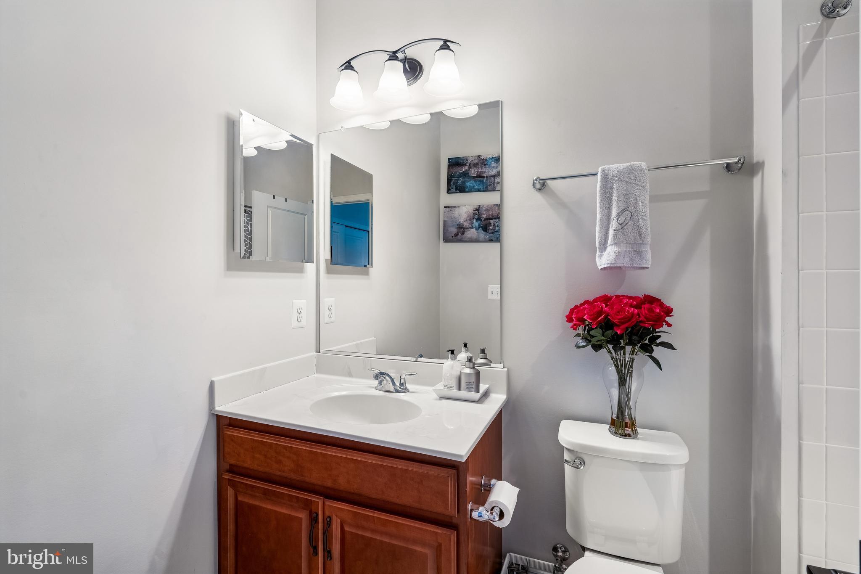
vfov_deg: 73.7
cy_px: 287
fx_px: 383
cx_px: 430
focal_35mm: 16
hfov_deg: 96.7
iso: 100
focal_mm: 16
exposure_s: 1/2
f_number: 8
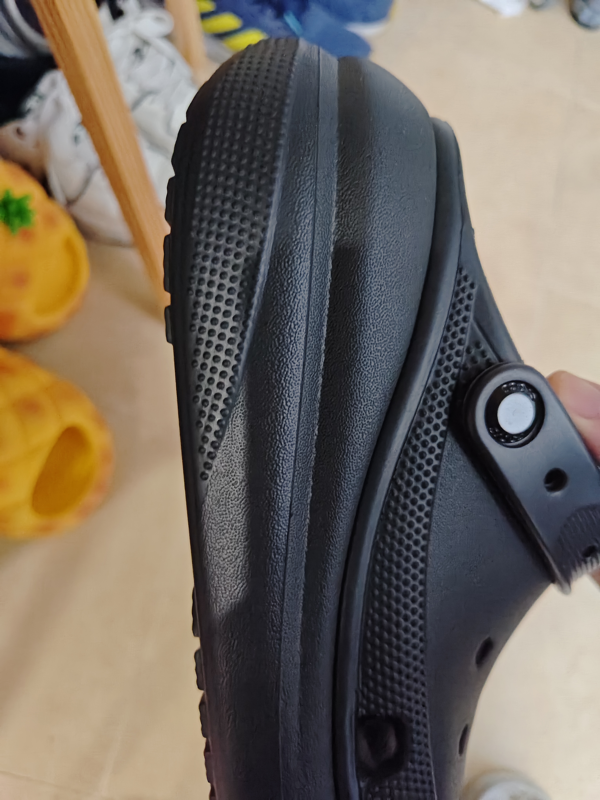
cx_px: 300
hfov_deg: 58.9
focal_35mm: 23
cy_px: 400
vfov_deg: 73.9
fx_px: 532
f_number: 1.88
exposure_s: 1/158
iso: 14634
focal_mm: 5.56
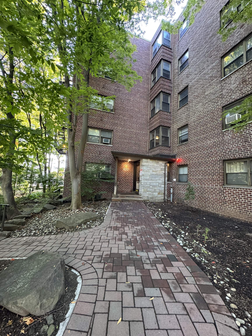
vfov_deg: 102.1
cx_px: 126
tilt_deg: +4.7
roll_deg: -2.5
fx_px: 136
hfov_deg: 85.7
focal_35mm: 14
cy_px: 168
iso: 320
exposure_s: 1/66
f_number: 2.2
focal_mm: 2.22
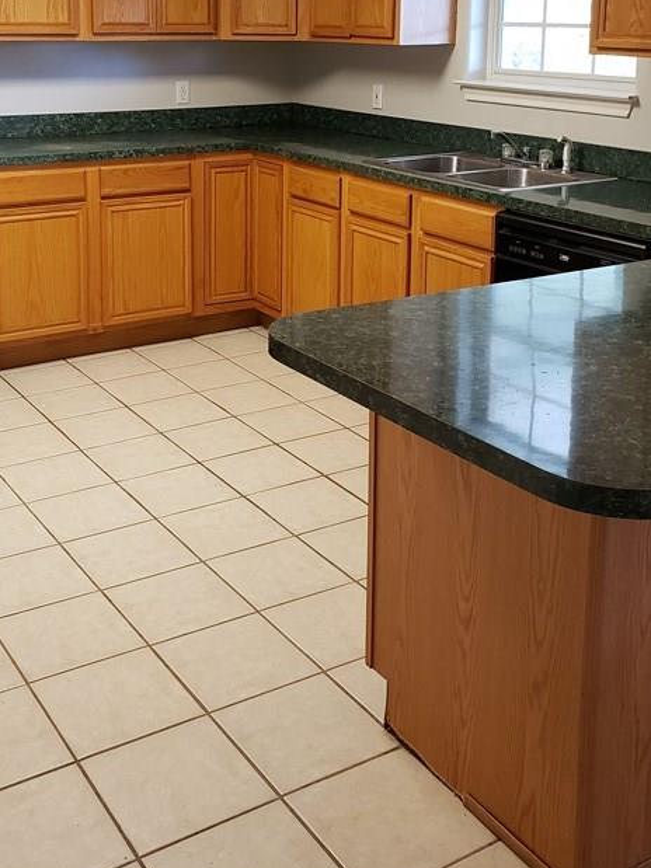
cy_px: 165
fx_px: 1079
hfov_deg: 33.5
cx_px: 258
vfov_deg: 41.8
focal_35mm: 43
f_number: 2.4
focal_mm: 4.3
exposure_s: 1/40
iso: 320
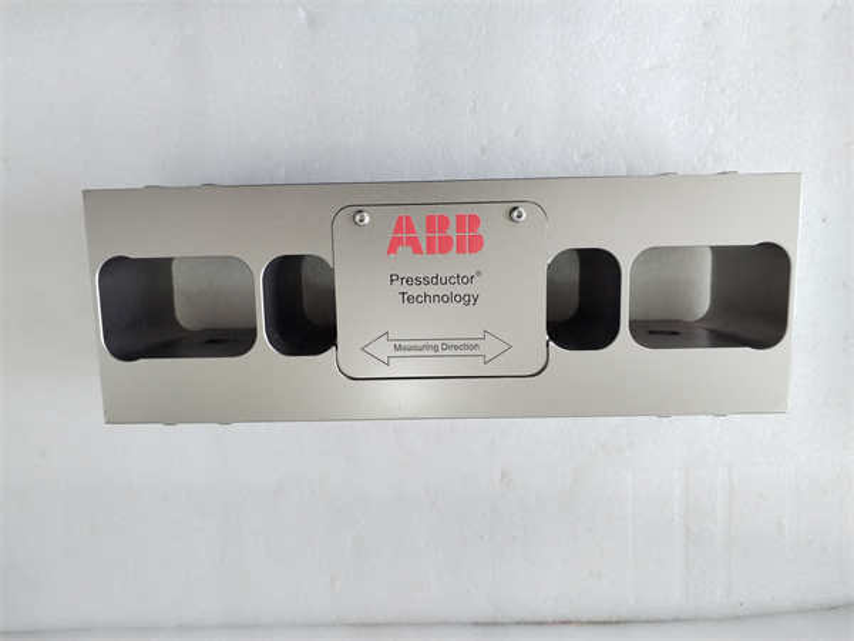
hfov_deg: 67.3
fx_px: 641
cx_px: 427
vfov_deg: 53.1
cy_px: 320
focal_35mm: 26
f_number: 1.8
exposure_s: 1/50
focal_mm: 4.75
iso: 125
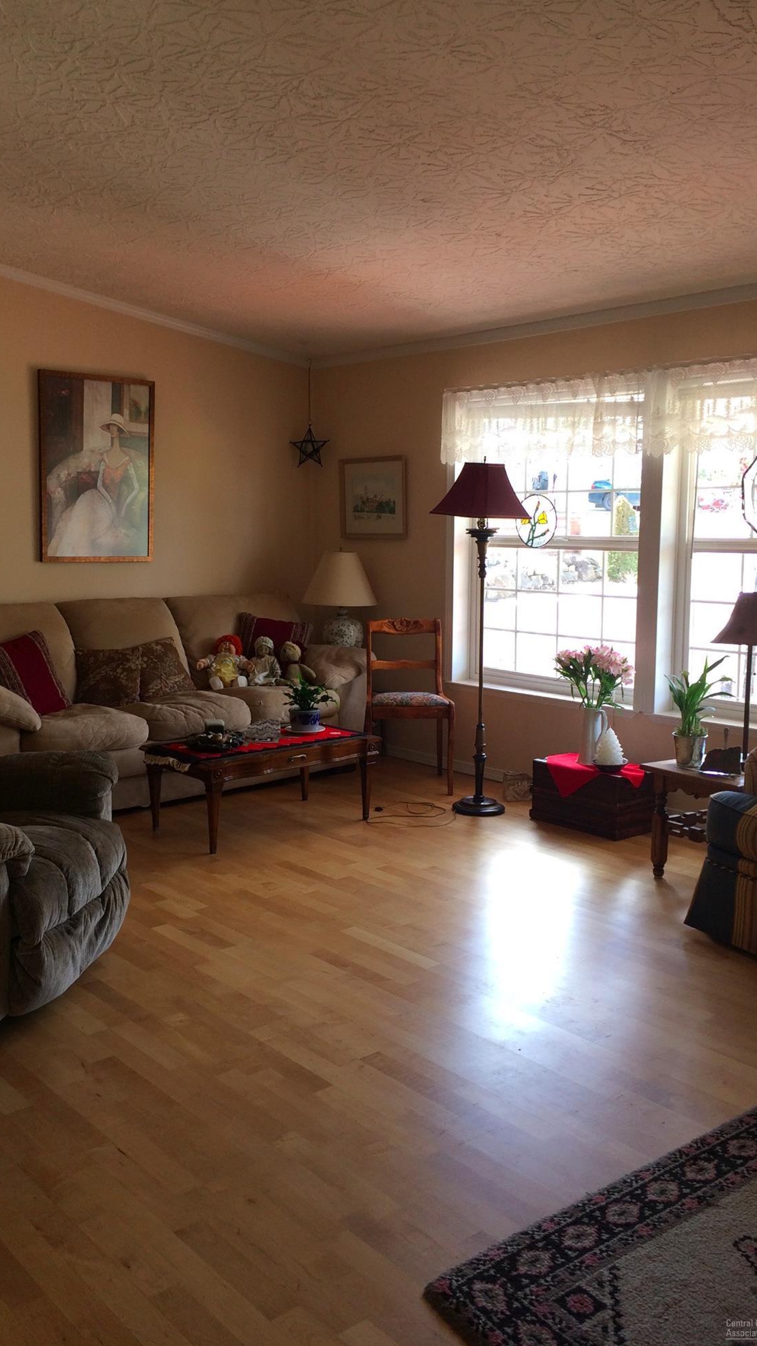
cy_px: 671
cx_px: 318
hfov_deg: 36.6
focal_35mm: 32
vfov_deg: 61.0
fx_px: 1142
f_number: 2.2
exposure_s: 1/40
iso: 40
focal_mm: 4.15
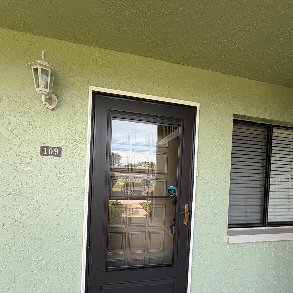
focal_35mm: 17
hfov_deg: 84.0
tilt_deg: +0.0
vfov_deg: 82.7
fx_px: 163
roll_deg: -2.3
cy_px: 180
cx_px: 149
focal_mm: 2.22
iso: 40
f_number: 2.2
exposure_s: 1/190
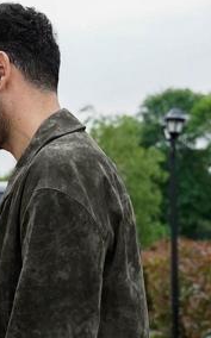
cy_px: 194
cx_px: -28
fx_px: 922
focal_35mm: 100
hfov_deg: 12.8
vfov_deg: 20.8
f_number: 3.5
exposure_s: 1/400
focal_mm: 35.4
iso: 2500
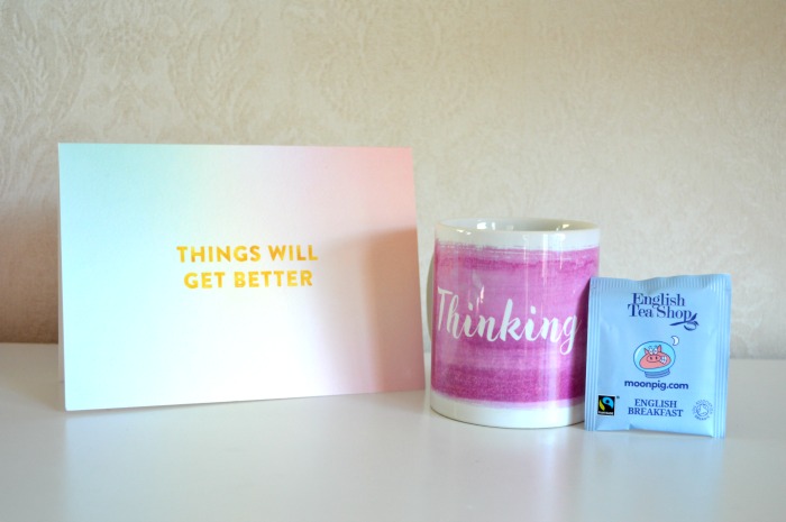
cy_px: 261
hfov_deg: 37.9
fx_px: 1145
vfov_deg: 25.7
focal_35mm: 52
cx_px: 393
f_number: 4.8
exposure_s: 1/100
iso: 400
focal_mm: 35
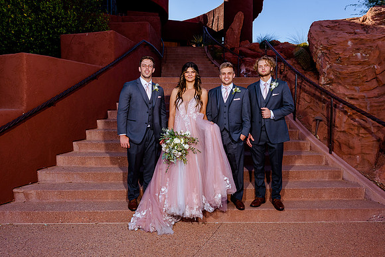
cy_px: 119
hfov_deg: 66.3
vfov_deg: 47.1
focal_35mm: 28
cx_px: 185
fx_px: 294
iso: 200
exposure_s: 1/160
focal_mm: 24
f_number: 8
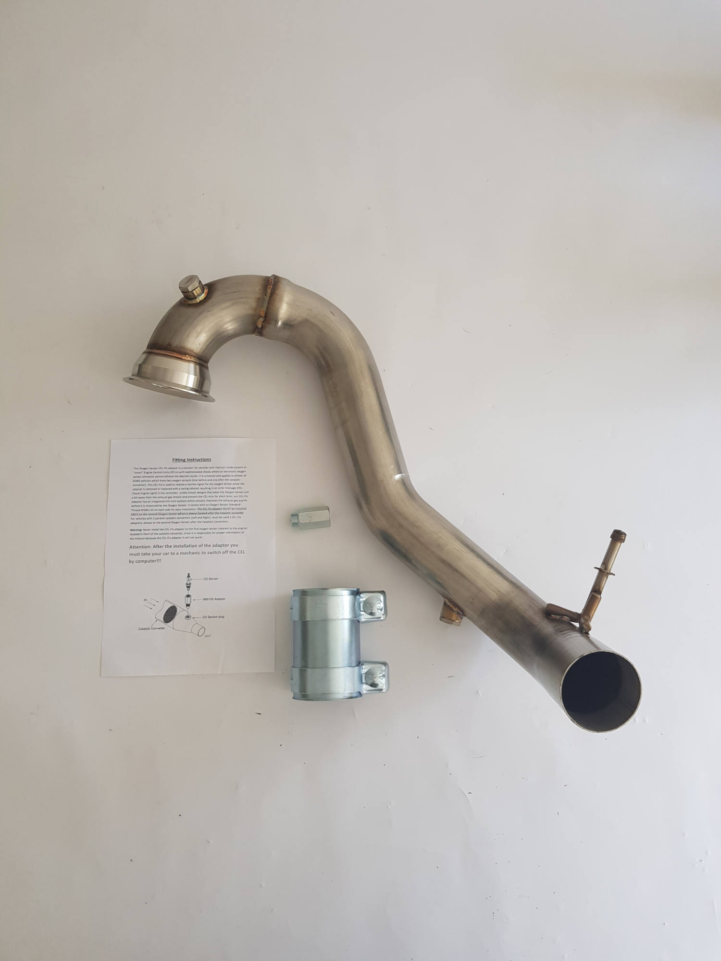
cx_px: 360
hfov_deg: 53.1
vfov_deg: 67.3
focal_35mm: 26
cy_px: 480
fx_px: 722
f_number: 1.7
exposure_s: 1/100
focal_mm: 4.2
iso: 64
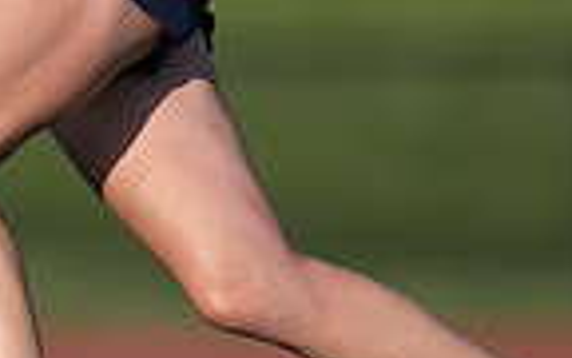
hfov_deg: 1.0
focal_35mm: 2179
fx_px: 33968
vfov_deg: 0.6
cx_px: -94
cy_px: -7
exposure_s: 1/2000
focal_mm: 400
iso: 125
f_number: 2.8
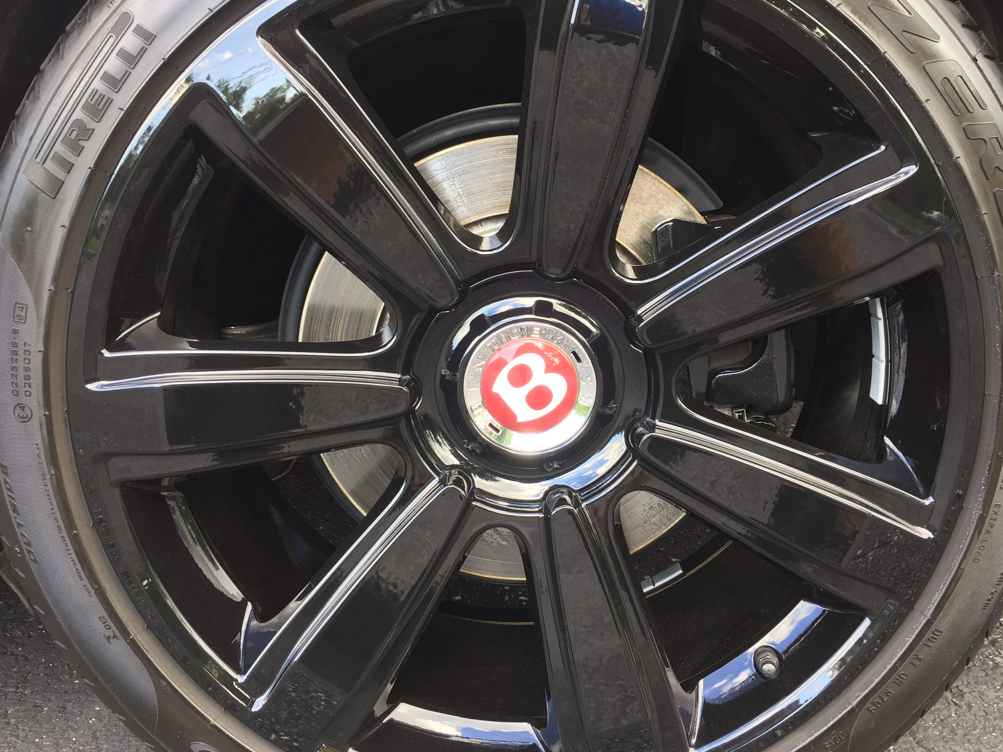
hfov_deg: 53.9
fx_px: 985
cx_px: 535
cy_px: 342
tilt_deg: -10.3
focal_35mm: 34
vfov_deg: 41.8
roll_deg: -2.2
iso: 40
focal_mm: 4.15
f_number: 2.2
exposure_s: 1/40
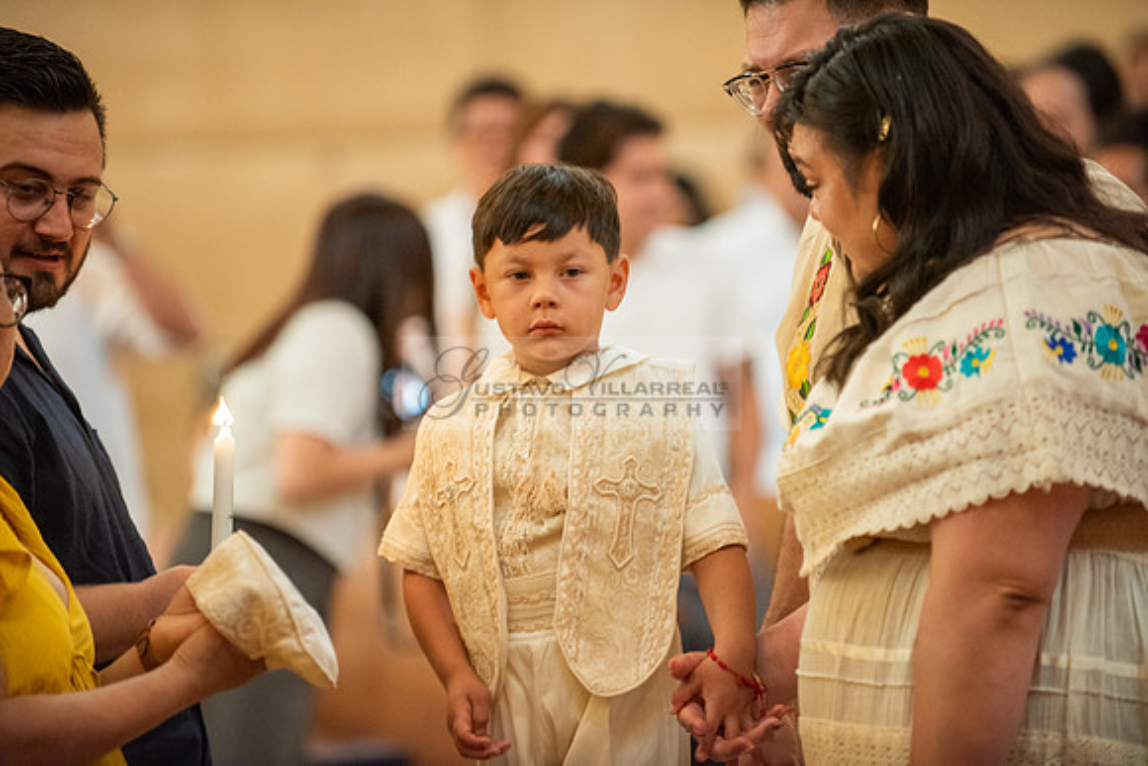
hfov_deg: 10.3
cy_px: 383
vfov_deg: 6.9
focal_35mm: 200
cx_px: 574
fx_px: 6379
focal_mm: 200
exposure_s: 1/80
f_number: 2.8
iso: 2000
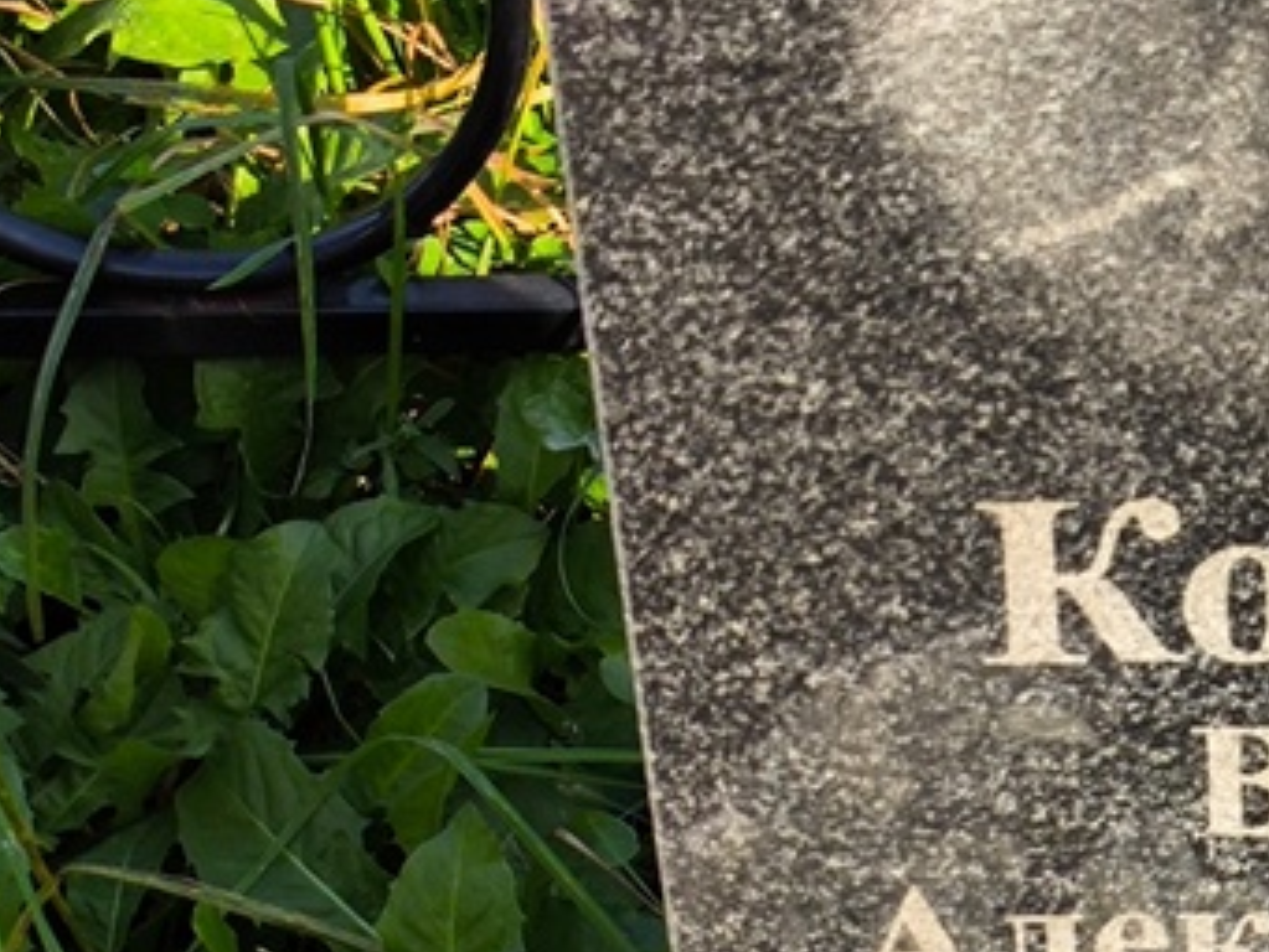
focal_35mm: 117
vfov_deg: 12.6
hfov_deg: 16.4
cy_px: 744
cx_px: 1349
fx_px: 4291
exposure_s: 1/559
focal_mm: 4.71
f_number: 1.7
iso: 50
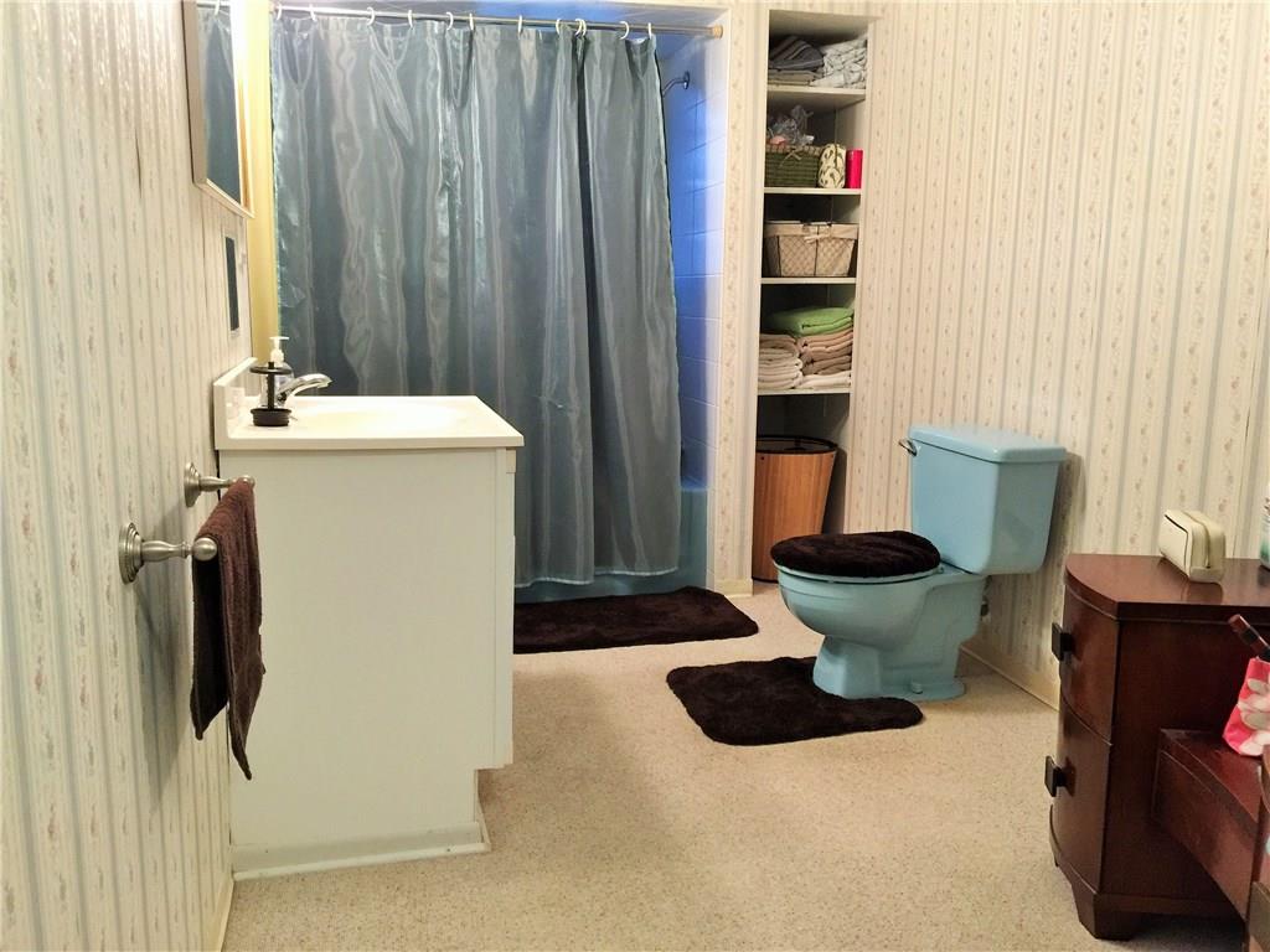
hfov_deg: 61.7
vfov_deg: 48.2
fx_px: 1064
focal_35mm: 29
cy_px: 476
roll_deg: -0.7
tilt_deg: -9.3
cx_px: 635
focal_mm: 4.15
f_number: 2.2
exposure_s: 1/15
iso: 125
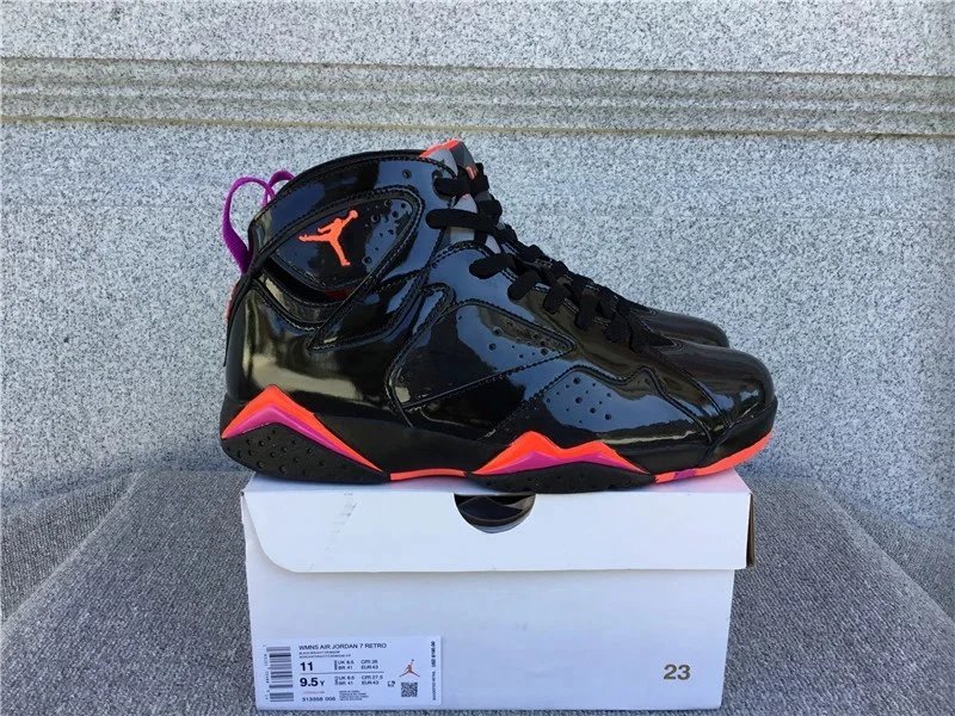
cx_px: 478
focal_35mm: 31
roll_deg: -0.9
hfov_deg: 58.4
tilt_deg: -15.5
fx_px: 855
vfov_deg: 45.4
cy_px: 358
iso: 25
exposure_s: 1/158
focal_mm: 3.3
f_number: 2.4
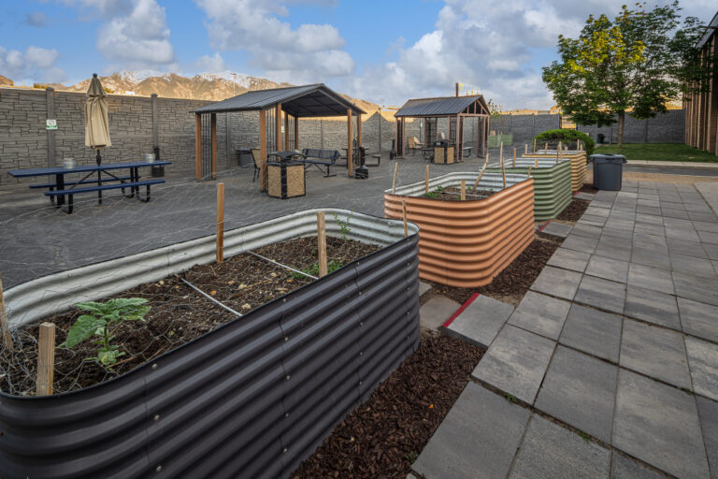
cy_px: 240
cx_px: 359
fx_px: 339
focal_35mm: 17
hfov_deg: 93.3
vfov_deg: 70.4
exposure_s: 1/4
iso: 100
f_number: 22
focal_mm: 17
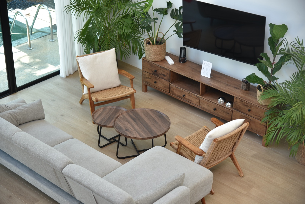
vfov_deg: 20.6
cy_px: 102
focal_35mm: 66
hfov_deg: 30.5
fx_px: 559
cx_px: 152
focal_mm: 66
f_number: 4
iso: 200
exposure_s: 1/60
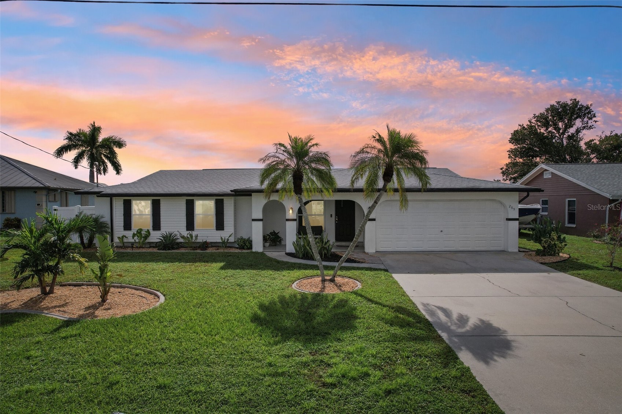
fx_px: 380
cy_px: 207
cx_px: 311
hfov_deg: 78.6
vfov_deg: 57.2
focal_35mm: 22
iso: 100
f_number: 2.8
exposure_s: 1/500
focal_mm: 8.38
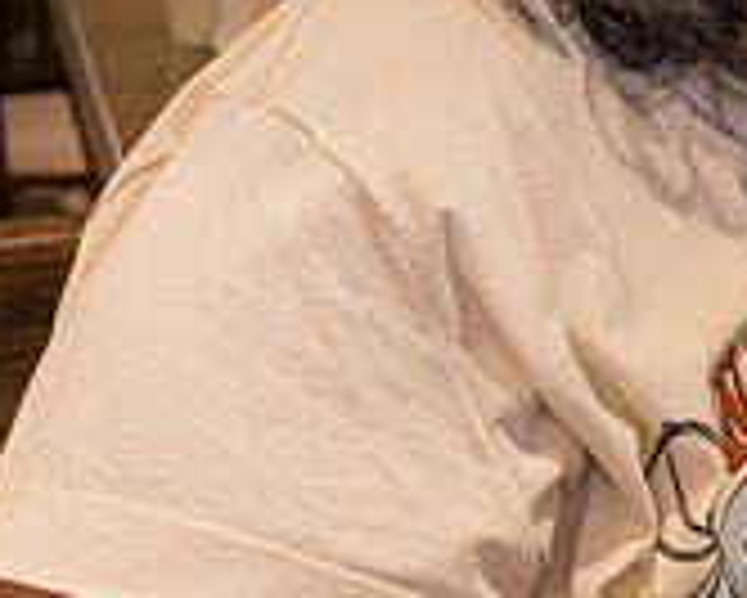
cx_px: 1105
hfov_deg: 12.9
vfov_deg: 10.8
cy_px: 88
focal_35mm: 142
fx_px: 3141
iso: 5000
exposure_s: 1/160
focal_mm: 31
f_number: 4
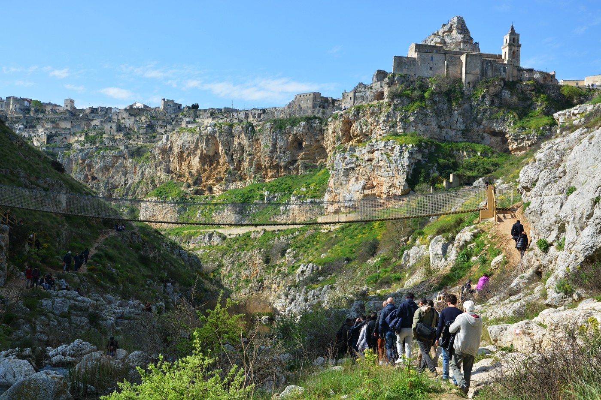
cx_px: 300
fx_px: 801
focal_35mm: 48
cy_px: 200
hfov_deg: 41.1
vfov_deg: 28.1
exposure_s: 1/250
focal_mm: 32
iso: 140
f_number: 8
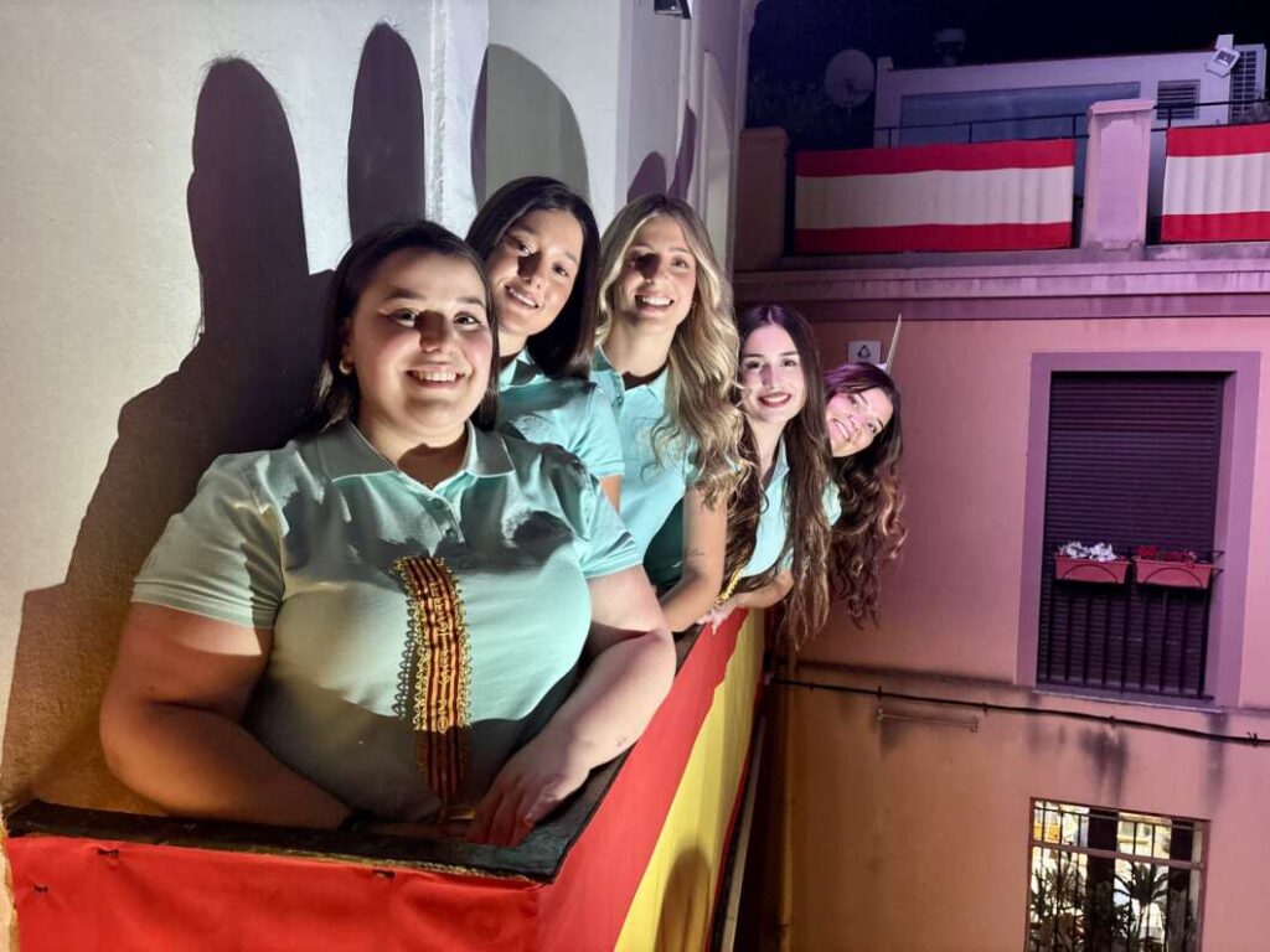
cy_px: 476
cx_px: 635
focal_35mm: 26
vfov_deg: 53.1
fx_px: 954
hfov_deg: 67.3
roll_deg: -1.6
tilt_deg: -3.9
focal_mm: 5.96
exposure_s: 1/35
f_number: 1.6
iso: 500
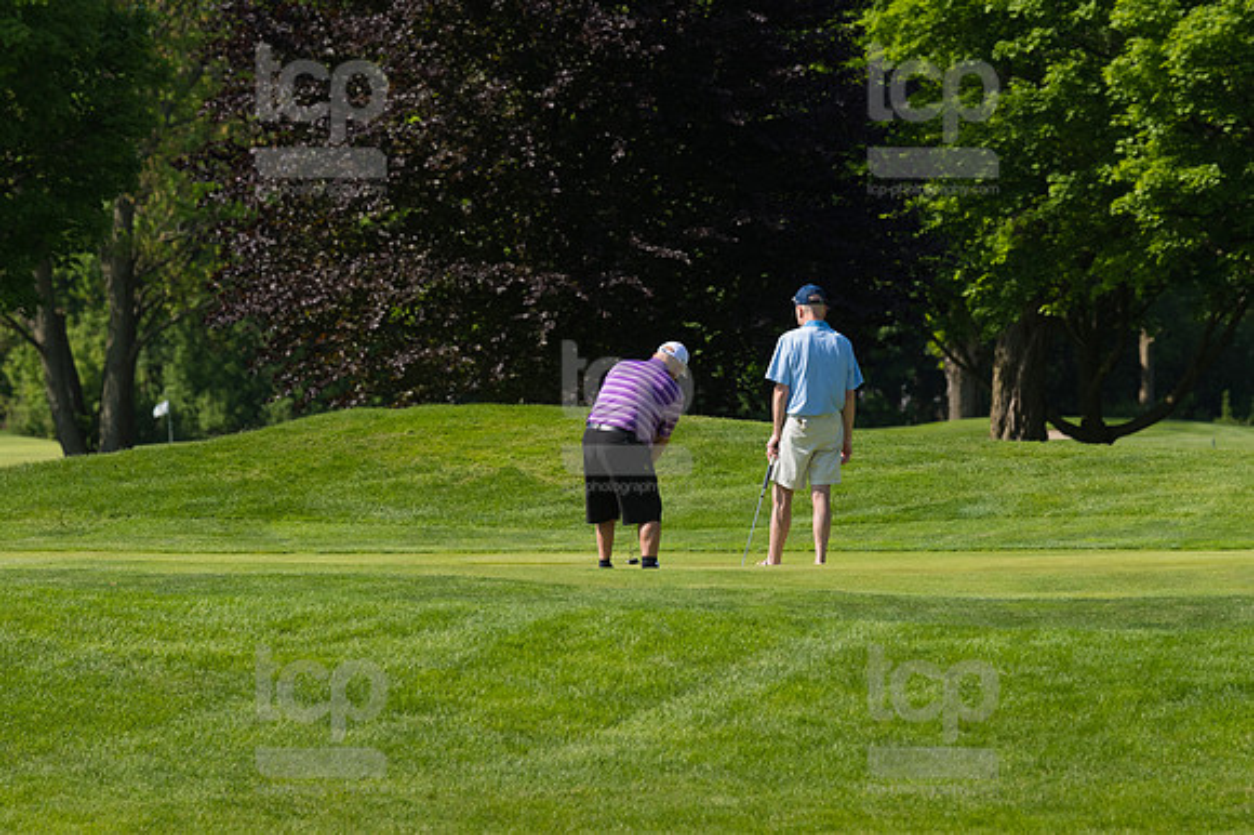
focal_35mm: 300
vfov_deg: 4.6
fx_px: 10444
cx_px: 627
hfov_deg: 6.9
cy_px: 418
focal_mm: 200
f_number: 5.6
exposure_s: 1/1600
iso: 320
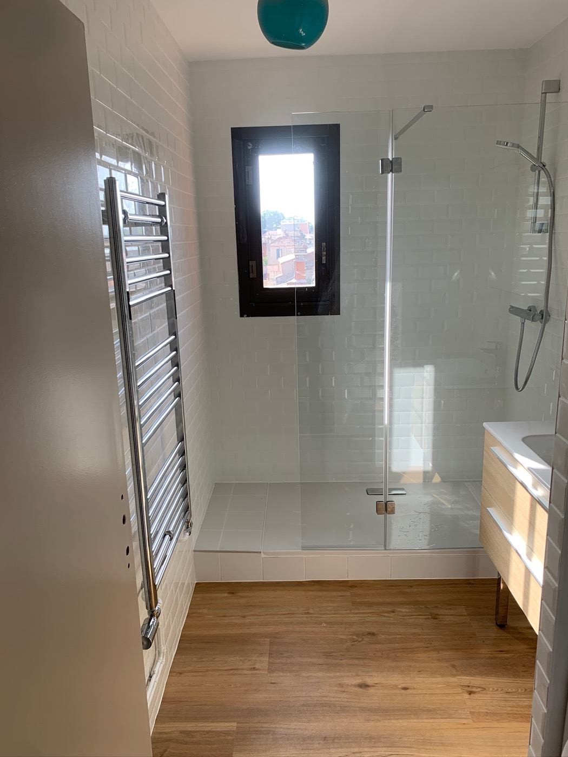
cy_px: 378
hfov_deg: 53.1
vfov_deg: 67.3
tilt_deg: -12.0
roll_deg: +0.6
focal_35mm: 26
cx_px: 284
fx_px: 569
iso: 32
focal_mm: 4.25
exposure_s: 1/121
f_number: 1.8
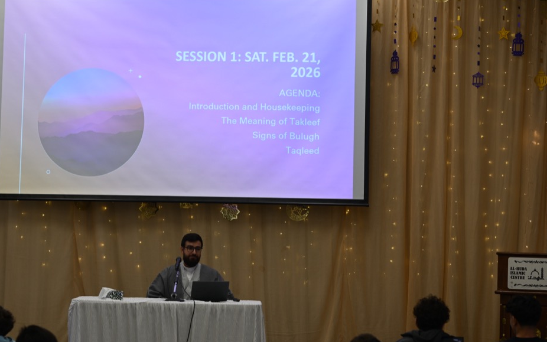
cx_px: 203
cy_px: 213
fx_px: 1953
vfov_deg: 10.0
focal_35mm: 131
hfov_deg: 15.9
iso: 140
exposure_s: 1/80
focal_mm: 85
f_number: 2.8
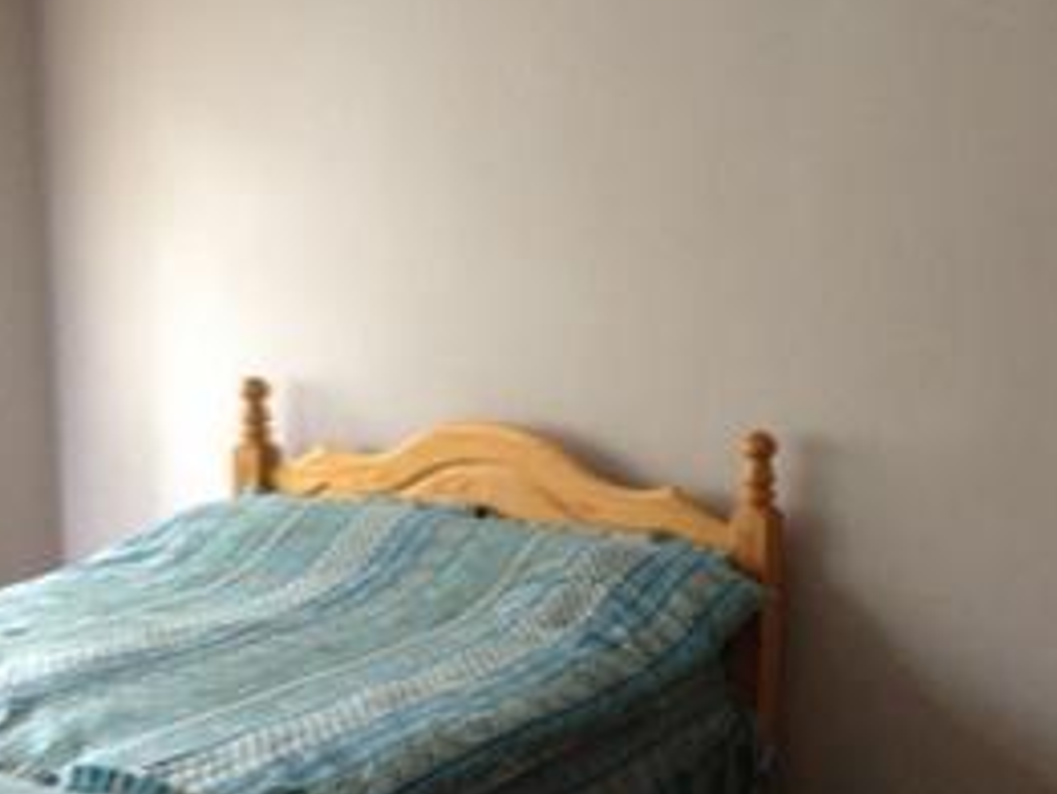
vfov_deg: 24.4
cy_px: 486
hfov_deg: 31.7
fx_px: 1833
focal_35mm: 60
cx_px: 757
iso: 320
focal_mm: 4.28
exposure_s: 1/20
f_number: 2.4
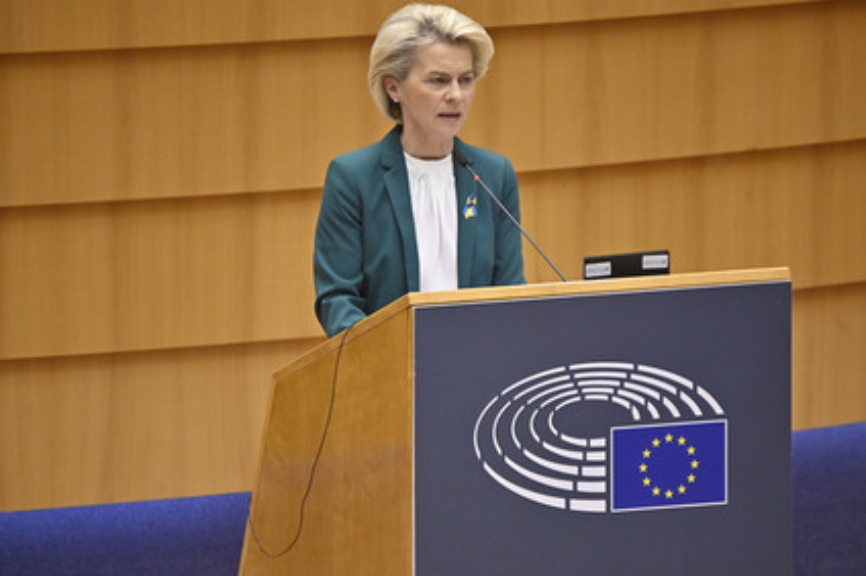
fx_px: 12763
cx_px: 437
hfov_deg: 3.9
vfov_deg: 2.6
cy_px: 284
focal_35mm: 531
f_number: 6.3
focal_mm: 500
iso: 3200
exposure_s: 1/320
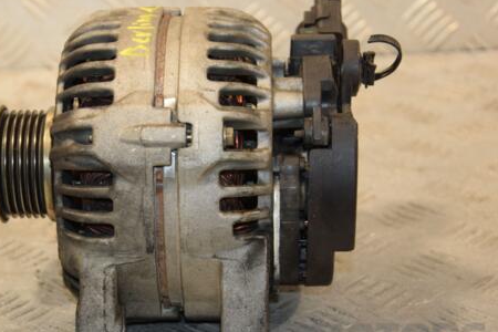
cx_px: 176
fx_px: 1439
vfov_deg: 13.2
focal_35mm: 104
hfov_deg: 19.6
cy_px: 193
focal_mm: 52
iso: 800
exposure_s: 1/200
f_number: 5
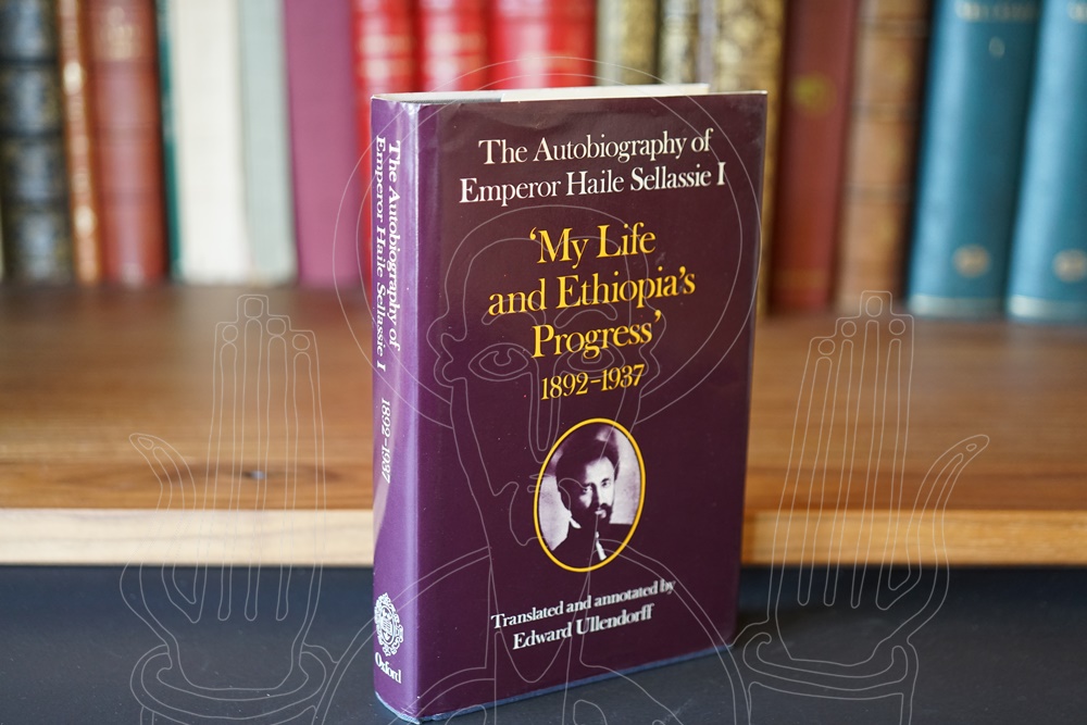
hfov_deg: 39.6
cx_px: 544
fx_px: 1510
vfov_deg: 27.0
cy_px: 362
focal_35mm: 50
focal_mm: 50
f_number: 2.8
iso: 1600
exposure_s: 1/160
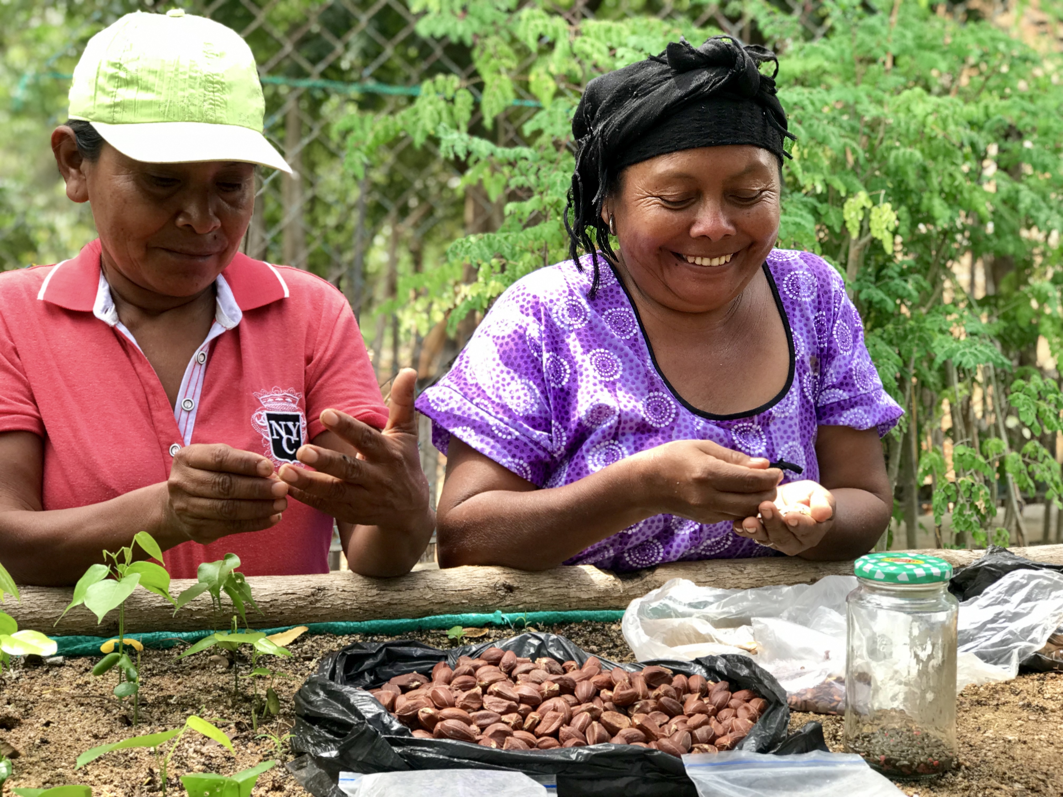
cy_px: 398
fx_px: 1750
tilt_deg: -7.3
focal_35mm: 57
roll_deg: +1.0
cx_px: 532
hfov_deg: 33.8
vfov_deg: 25.7
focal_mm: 6.6
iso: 20
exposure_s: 1/120
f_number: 2.8
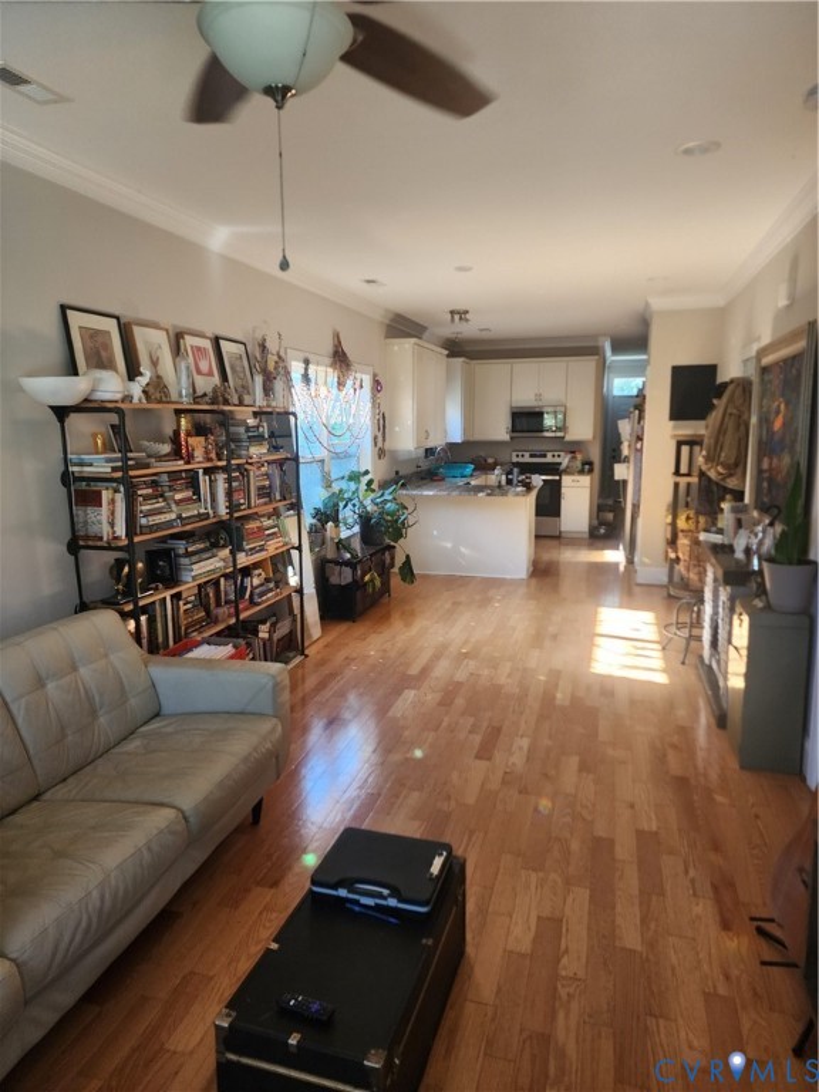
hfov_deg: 58.9
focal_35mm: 23
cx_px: 410
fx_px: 726
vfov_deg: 73.9
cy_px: 546
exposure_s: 1/120
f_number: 1.8
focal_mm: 6.4
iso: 250
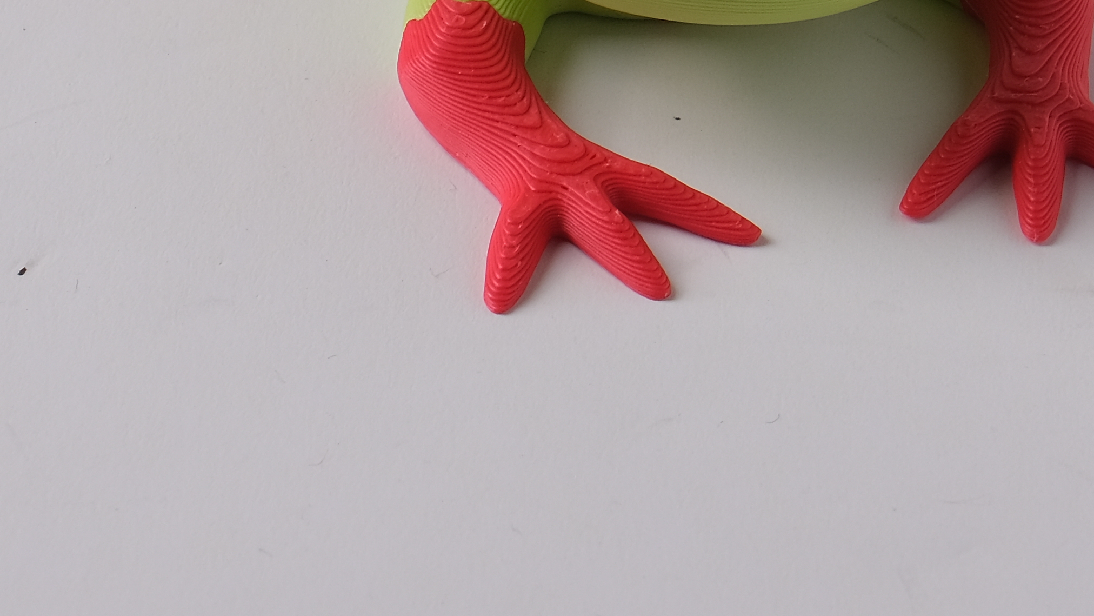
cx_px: 519
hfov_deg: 8.0
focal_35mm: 268
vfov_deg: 4.5
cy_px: -306
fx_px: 7775
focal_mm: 55
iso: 160
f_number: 13
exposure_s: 1/125
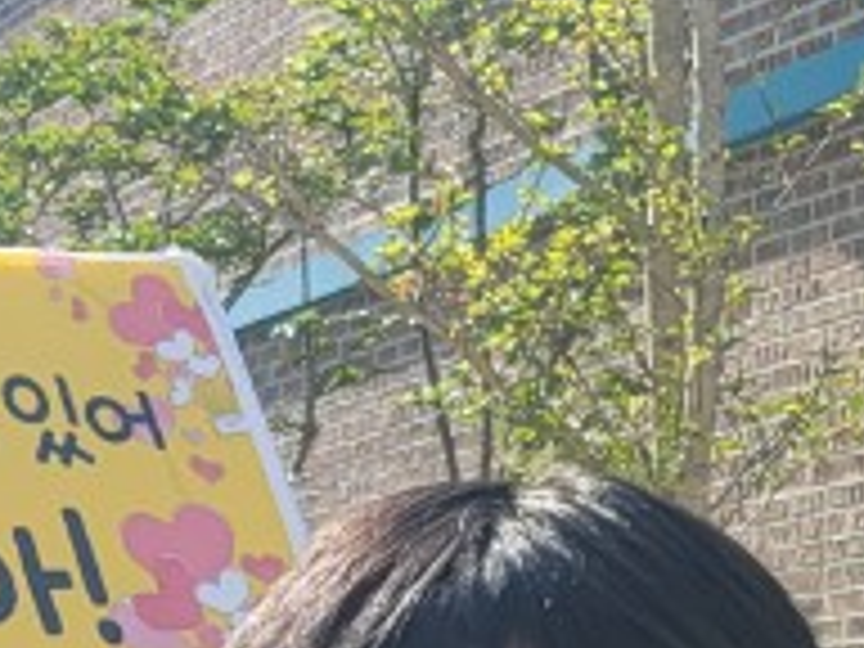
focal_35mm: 167
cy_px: 1026
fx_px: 4168
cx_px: -576
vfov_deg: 8.6
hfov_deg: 11.2
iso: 20
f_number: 1.8
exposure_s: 1/625
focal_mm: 7
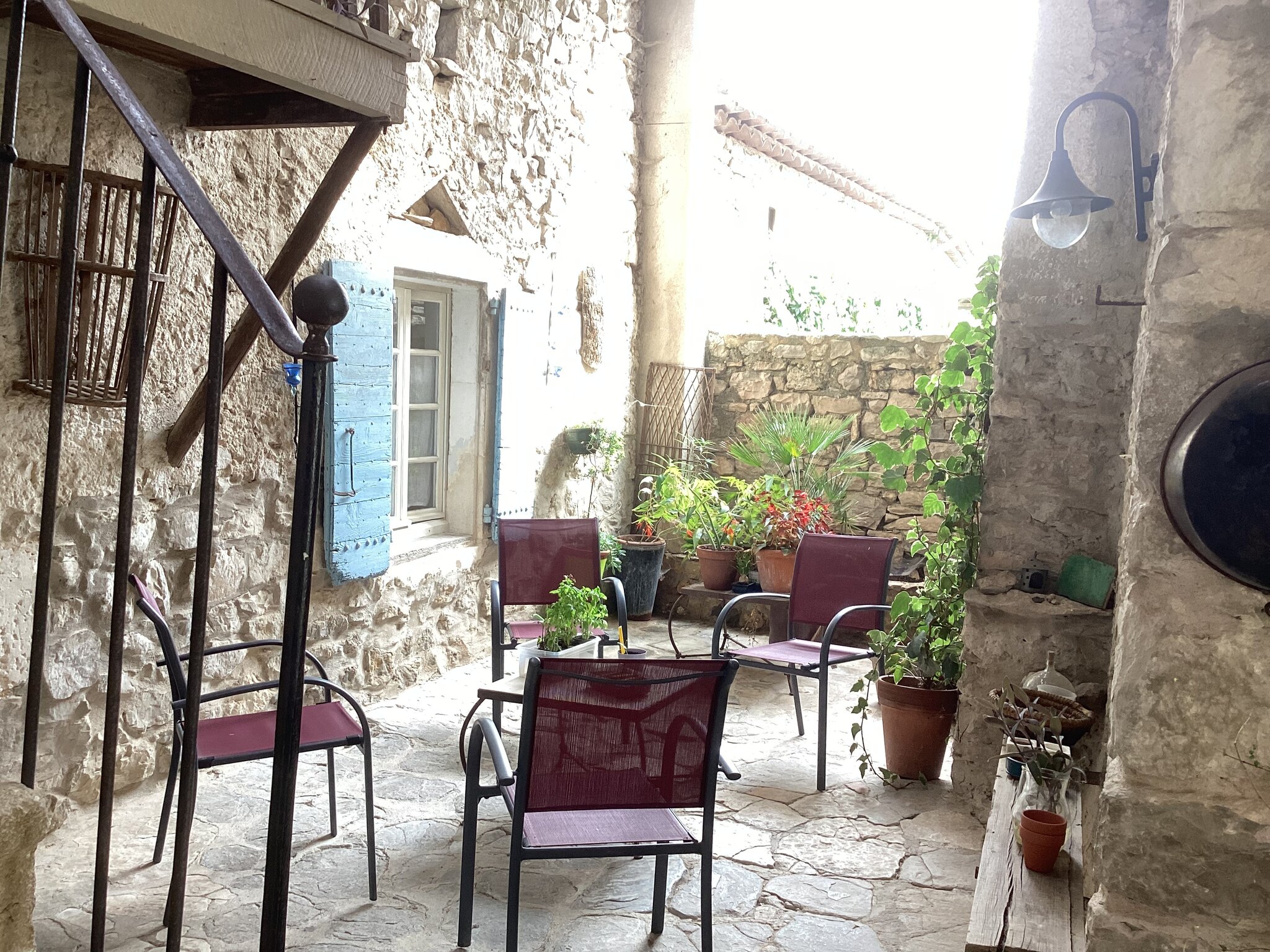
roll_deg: -2.6
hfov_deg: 58.4
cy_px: 476
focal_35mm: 31
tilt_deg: -6.4
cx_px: 635
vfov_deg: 45.4
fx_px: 1137
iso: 80
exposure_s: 1/50
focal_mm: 3.3
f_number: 2.4
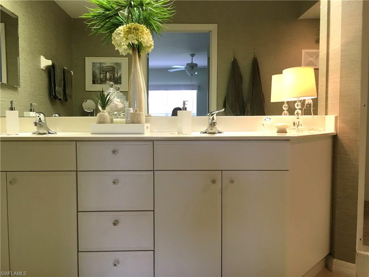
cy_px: 138
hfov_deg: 61.7
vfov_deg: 48.2
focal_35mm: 29
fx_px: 309
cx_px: 184
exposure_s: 1/30
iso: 40
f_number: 2.2
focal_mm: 4.15
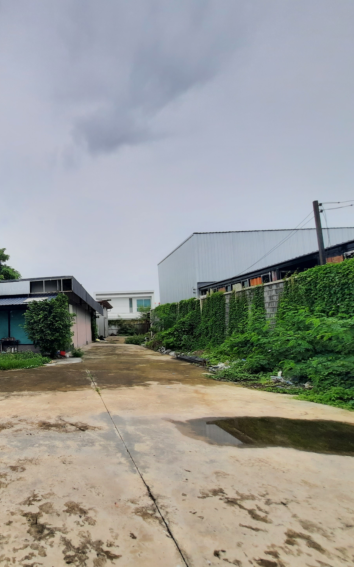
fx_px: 293
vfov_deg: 88.0
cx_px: 51
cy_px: 293
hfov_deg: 55.8
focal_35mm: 19
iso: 40
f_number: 2.2
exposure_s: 1/2123
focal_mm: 1.74
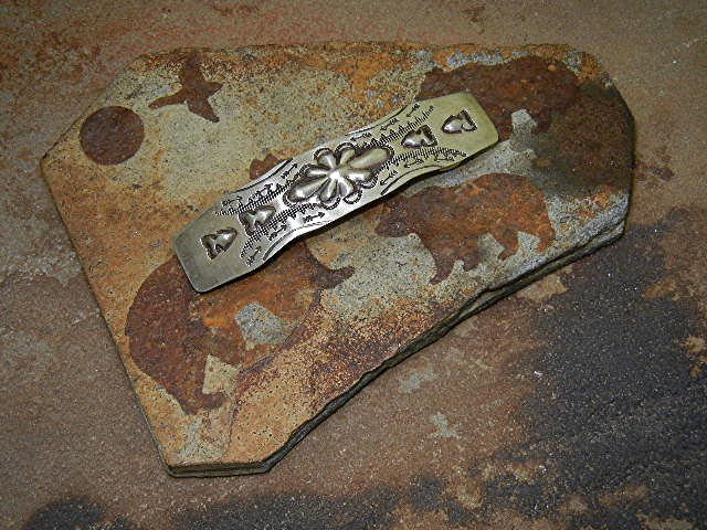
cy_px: 265
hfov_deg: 36.8
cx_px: 354
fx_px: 1062
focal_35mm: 52
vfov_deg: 28.0
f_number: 3.9
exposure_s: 1/30
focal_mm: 9.3
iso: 497
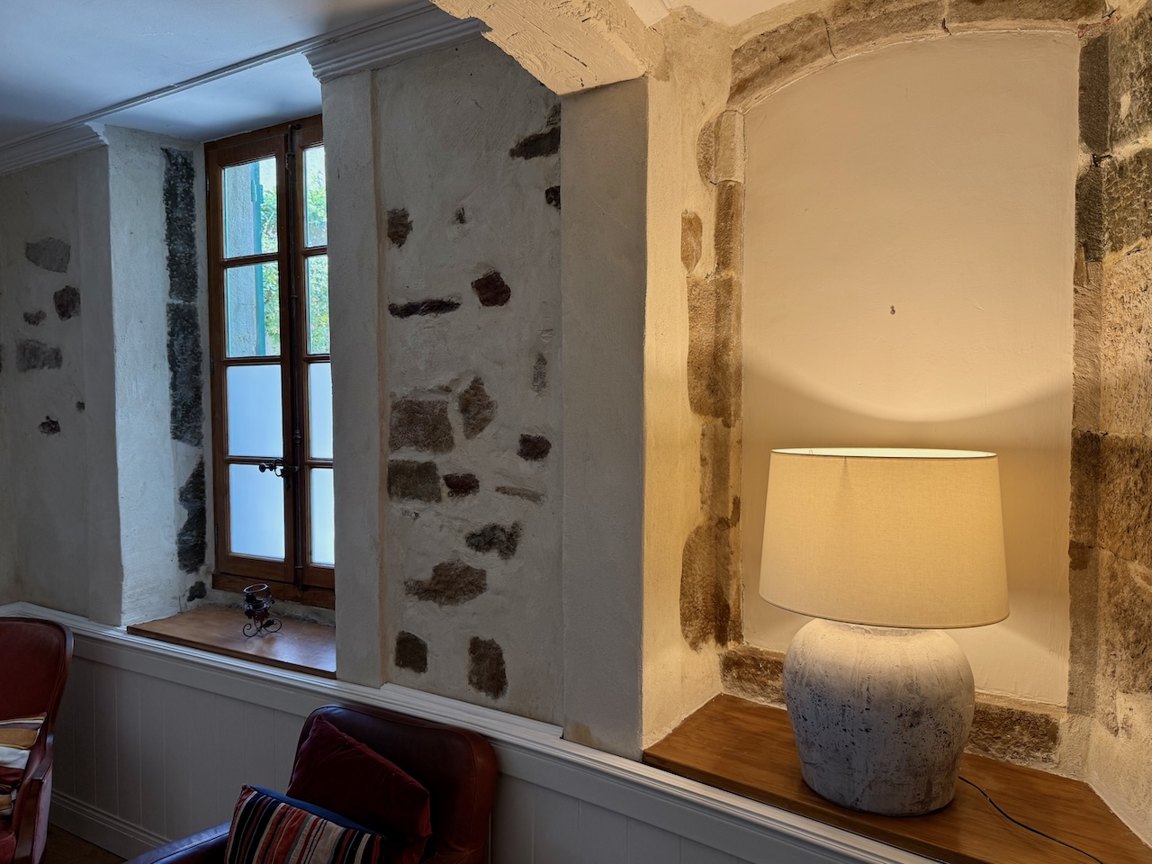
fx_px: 799
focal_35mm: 24
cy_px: 432
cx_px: 576
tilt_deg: -2.7
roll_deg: +0.9
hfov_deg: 71.6
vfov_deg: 56.8
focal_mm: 6.76
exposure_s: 1/121
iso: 125
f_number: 1.78
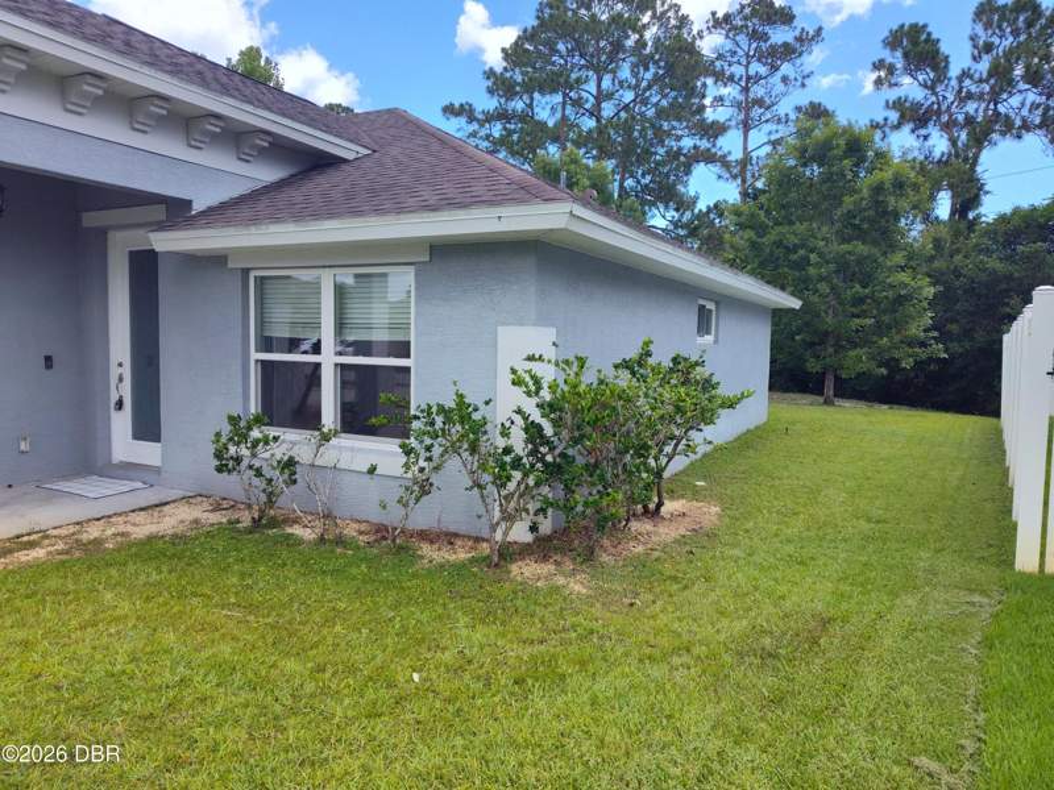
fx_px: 700
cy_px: 395
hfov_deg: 73.9
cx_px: 527
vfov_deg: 58.9
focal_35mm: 23
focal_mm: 5.56
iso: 100
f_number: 1.8
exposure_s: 1/699
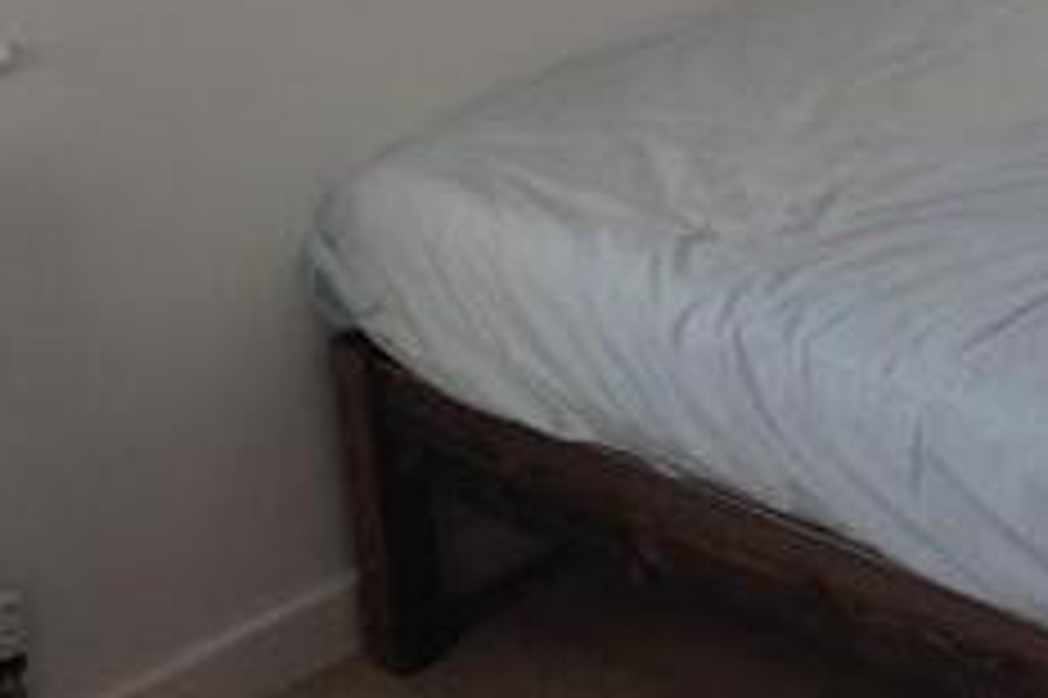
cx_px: 906
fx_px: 2502
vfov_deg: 15.3
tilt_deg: -11.9
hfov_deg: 23.2
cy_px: -155
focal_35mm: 86
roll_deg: +3.7
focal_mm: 4.12
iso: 50
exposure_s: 1/155
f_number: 2.4
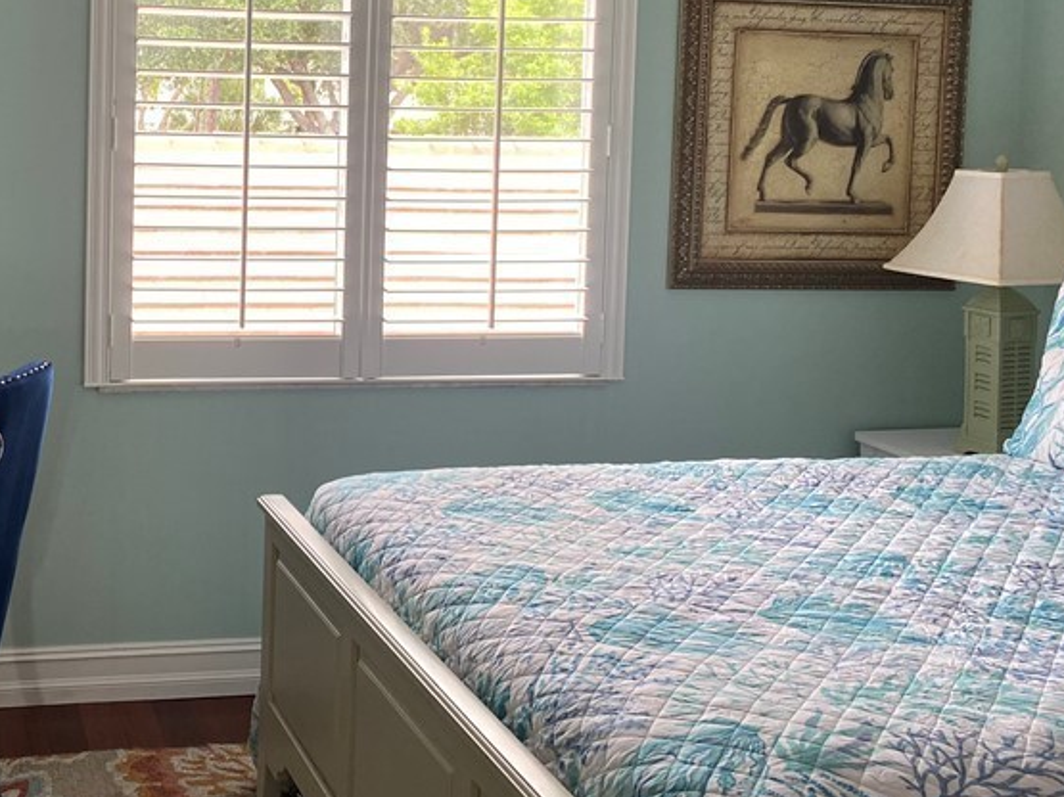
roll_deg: -0.9
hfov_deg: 38.0
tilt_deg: -4.4
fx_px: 1475
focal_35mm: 48
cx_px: 196
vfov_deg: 29.6
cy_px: 167
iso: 125
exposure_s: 1/117
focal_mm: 4.25
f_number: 1.8
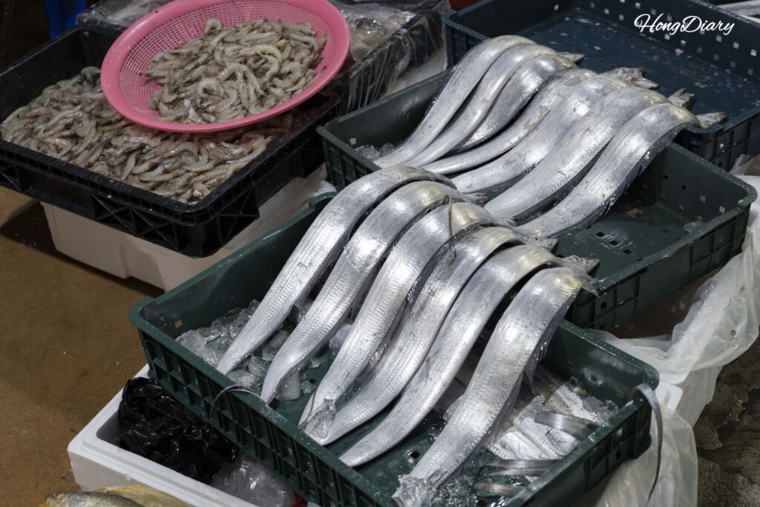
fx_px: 1267
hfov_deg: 33.4
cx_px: 380
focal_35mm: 60
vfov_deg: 22.6
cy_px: 254
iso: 2500
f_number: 5.6
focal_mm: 60
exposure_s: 1/160
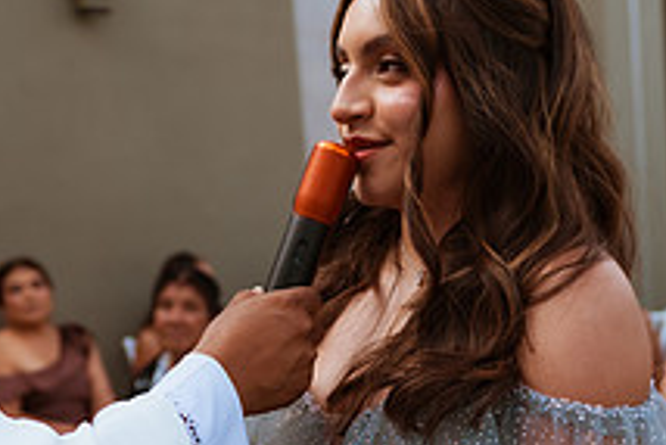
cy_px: 391
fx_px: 1407
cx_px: 405
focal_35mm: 76
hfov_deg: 26.6
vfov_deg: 17.7
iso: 100
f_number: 2.8
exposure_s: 1/1250
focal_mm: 28
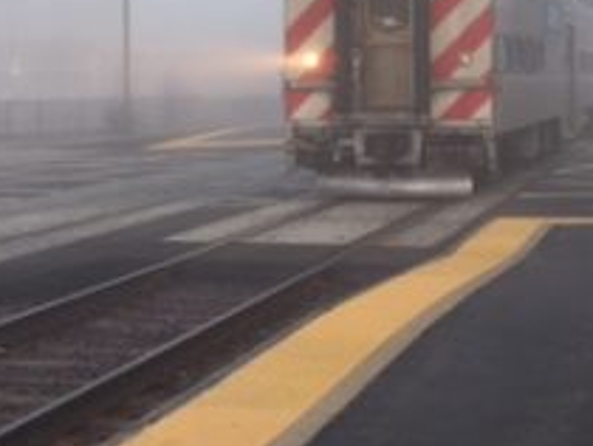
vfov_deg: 17.9
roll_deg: +0.2
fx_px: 1406
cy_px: 90
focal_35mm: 82
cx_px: 371
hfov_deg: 23.7
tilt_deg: +0.1
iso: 32
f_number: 2.2
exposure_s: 1/120
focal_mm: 4.15
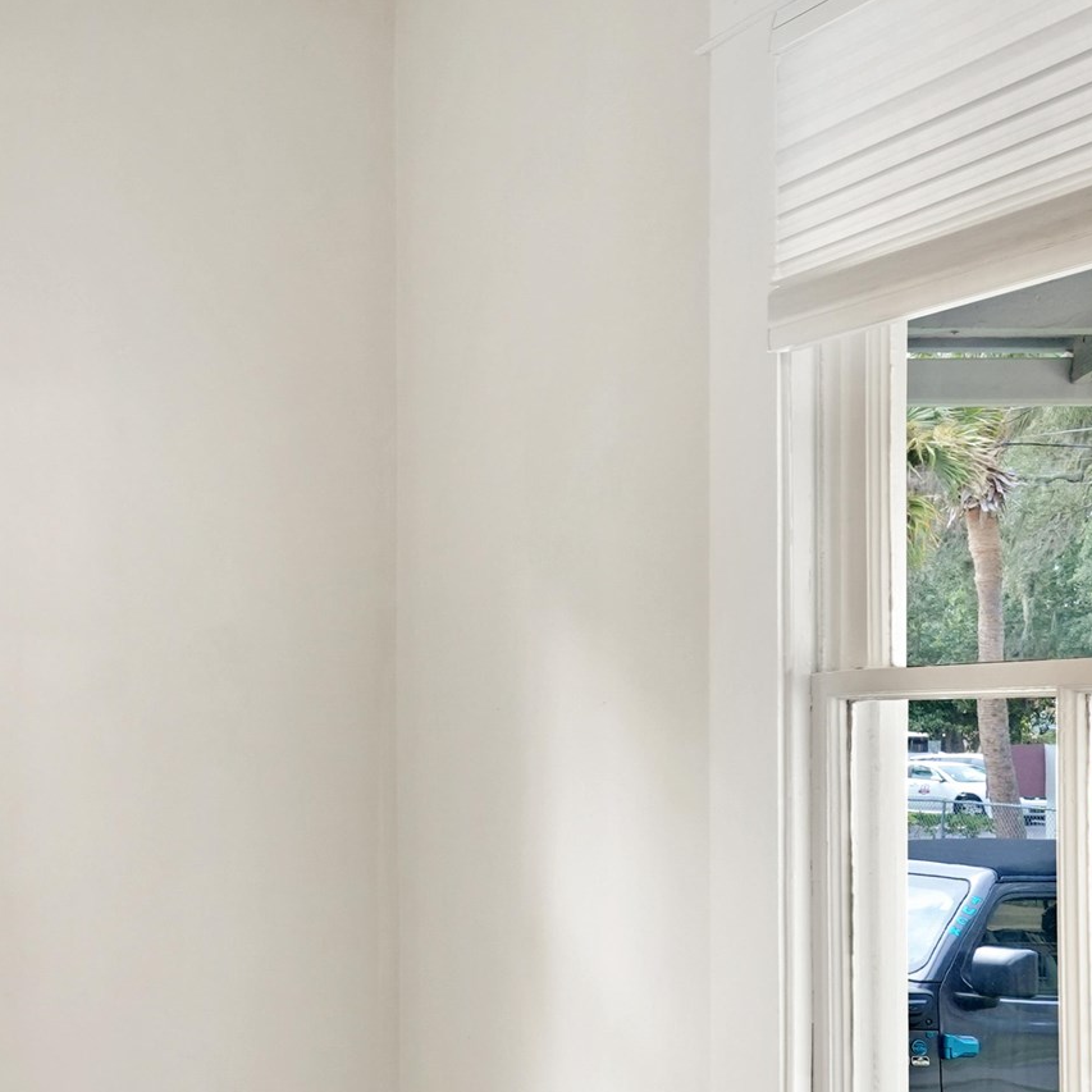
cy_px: 753
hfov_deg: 26.1
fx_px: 1856
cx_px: -452
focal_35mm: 52
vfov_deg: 32.4
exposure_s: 1/8
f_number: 8
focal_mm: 17
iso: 400
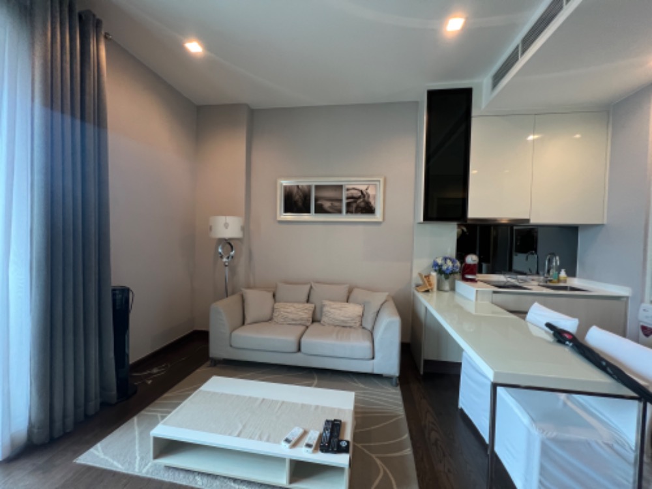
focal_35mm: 13
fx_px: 245
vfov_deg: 89.9
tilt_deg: -1.2
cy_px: 244
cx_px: 326
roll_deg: -1.1
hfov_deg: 106.2
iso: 250
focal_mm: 1.57
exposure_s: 1/50
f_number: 1.8
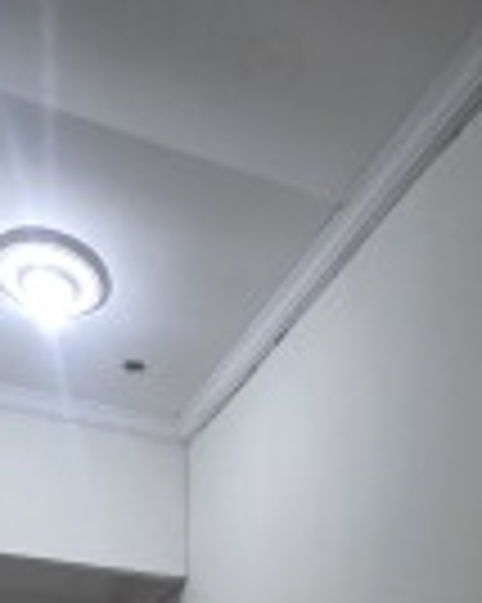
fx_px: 678
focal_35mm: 38
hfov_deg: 39.0
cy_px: 866
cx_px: 200
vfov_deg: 30.7
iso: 1000
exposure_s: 1/50
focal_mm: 2.2
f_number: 1.9
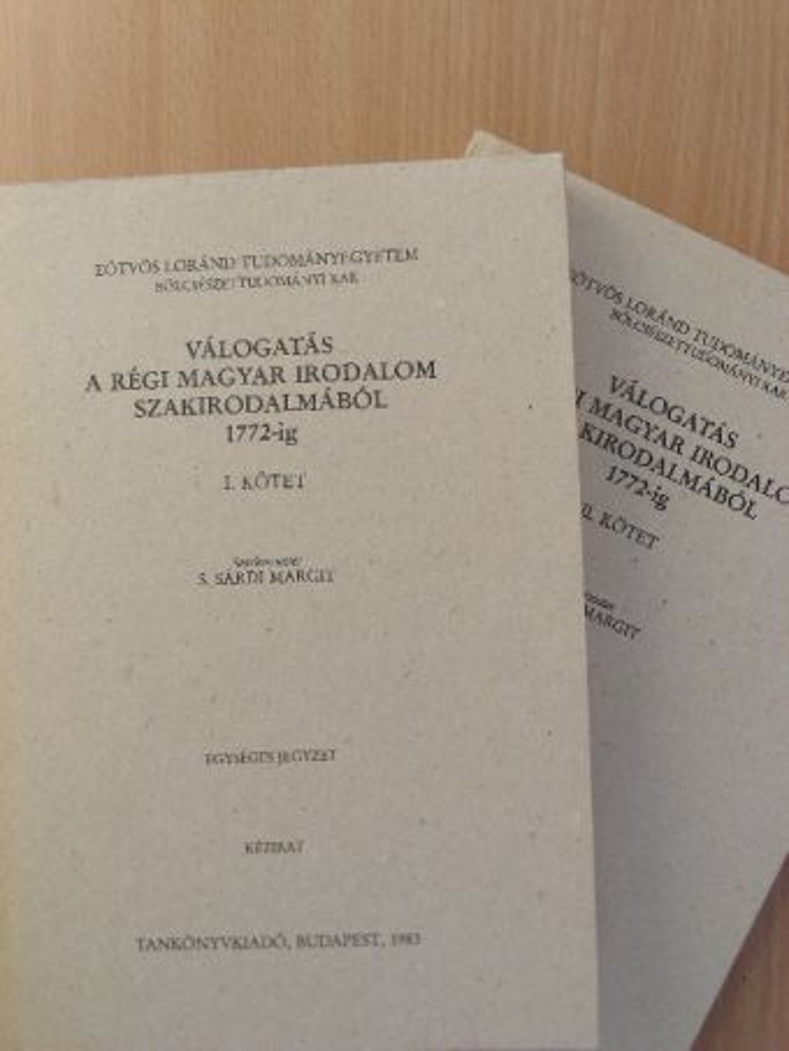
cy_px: 526
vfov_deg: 36.2
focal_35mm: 53
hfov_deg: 27.5
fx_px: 1610
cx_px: 394
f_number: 3.5
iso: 100
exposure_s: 1/14.7
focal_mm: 8.8
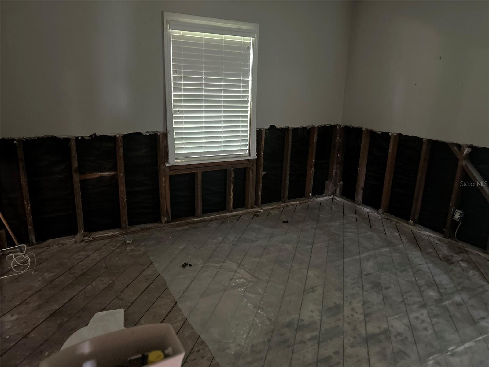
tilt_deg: -16.3
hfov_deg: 67.3
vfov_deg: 53.1
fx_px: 367
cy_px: 184
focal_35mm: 26
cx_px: 244
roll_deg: -1.8
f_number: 1.5
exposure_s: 1/30
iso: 800
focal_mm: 5.7
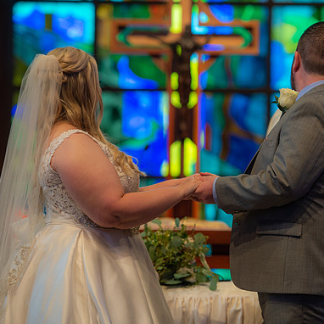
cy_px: 161
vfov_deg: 10.0
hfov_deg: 10.0
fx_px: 1843
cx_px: 174
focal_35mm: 174
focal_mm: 135
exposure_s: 1/160
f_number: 3.5
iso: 1250
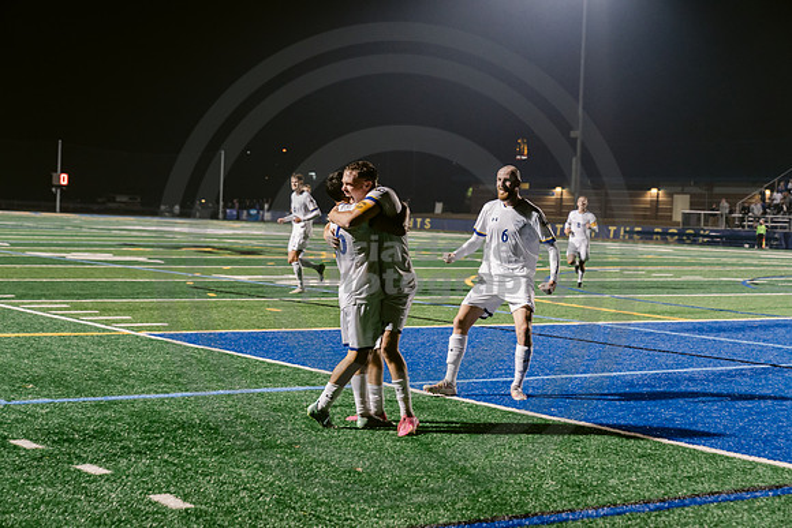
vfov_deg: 19.5
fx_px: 1540
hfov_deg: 28.8
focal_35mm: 70
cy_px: 264
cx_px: 396
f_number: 4
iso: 2500
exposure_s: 1/160
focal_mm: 70
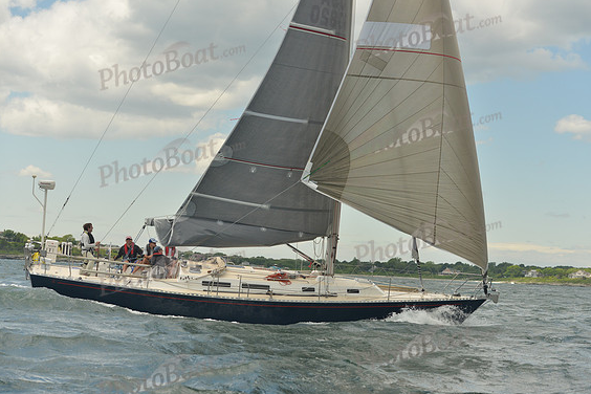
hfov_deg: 28.1
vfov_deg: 18.9
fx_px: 1182
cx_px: 301
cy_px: 200
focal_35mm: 72
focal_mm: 70
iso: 400
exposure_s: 1/800
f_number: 5
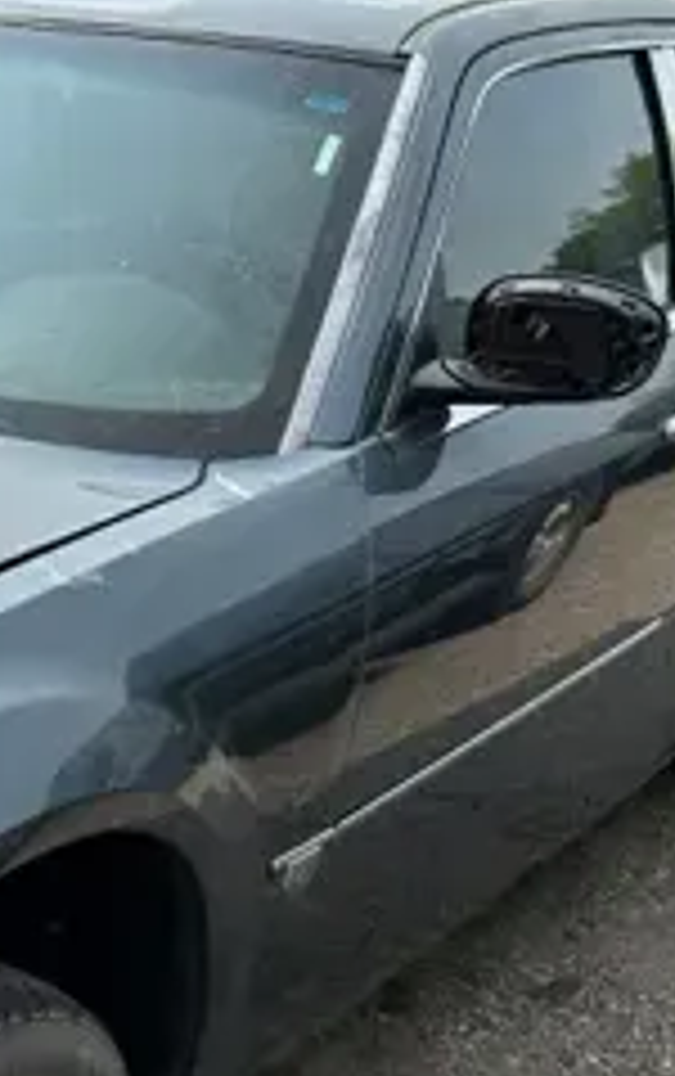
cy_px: 828
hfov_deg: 17.1
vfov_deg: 29.6
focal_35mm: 68
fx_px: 1995
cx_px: -374
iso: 80
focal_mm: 6.86
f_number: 1.78
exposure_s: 1/4016
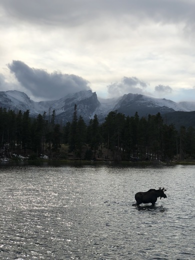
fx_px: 391
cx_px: 98
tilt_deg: +2.3
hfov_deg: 28.0
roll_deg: -0.5
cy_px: 130
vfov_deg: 36.8
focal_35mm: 52
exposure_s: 1/2525
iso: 16
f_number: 2.4
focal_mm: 6
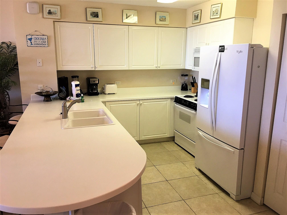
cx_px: 144
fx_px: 240
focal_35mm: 29
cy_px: 108
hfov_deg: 61.7
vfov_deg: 48.2
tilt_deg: -11.4
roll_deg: +0.1
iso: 32
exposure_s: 1/15
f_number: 2.2
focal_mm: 4.15
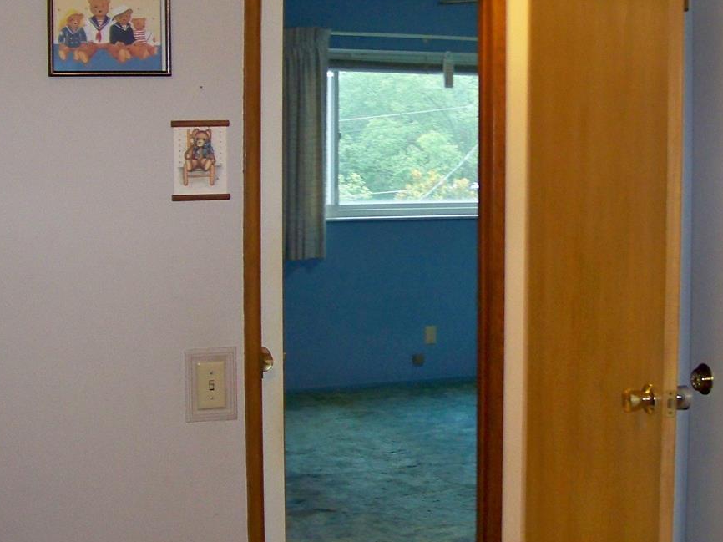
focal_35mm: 61
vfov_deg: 24.0
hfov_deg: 31.5
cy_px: 234
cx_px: 473
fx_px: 1274
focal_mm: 5.85
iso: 200
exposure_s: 1/30
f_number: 2.8
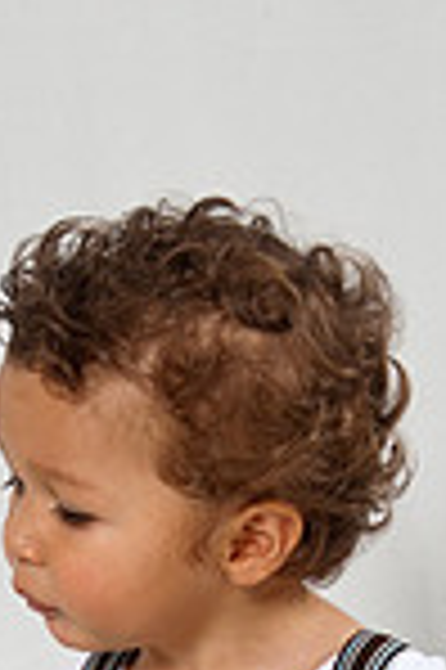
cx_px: -43
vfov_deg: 14.6
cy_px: 922
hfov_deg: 10.2
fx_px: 2477
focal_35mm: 133
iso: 200
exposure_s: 1/200
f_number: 7.1
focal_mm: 44
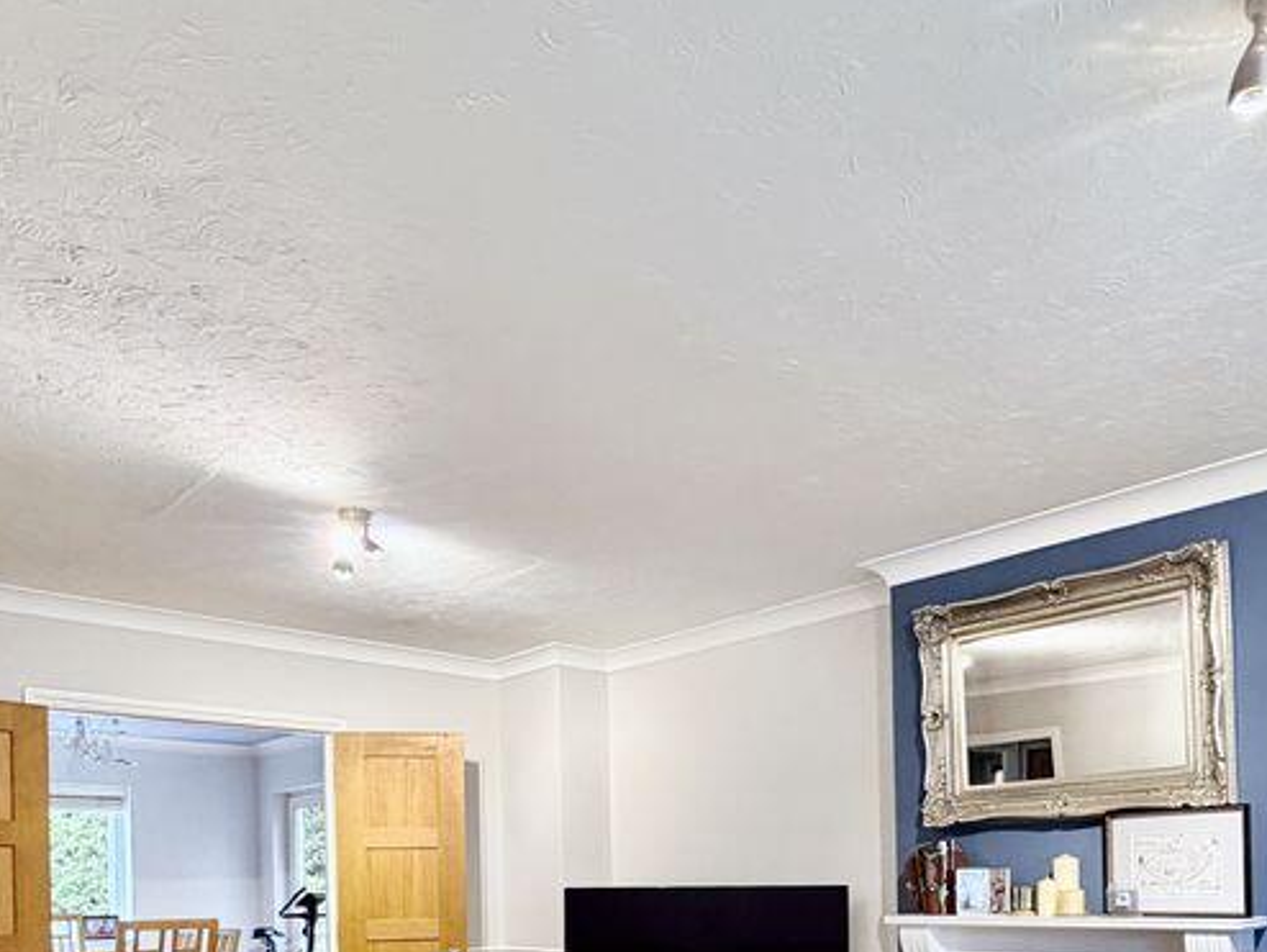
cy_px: 875
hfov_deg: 61.4
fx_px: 1062
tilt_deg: +0.6
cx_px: 716
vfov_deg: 43.6
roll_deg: +1.6
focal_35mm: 29
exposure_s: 1/50
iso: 250
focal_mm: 2.22
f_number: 2.2
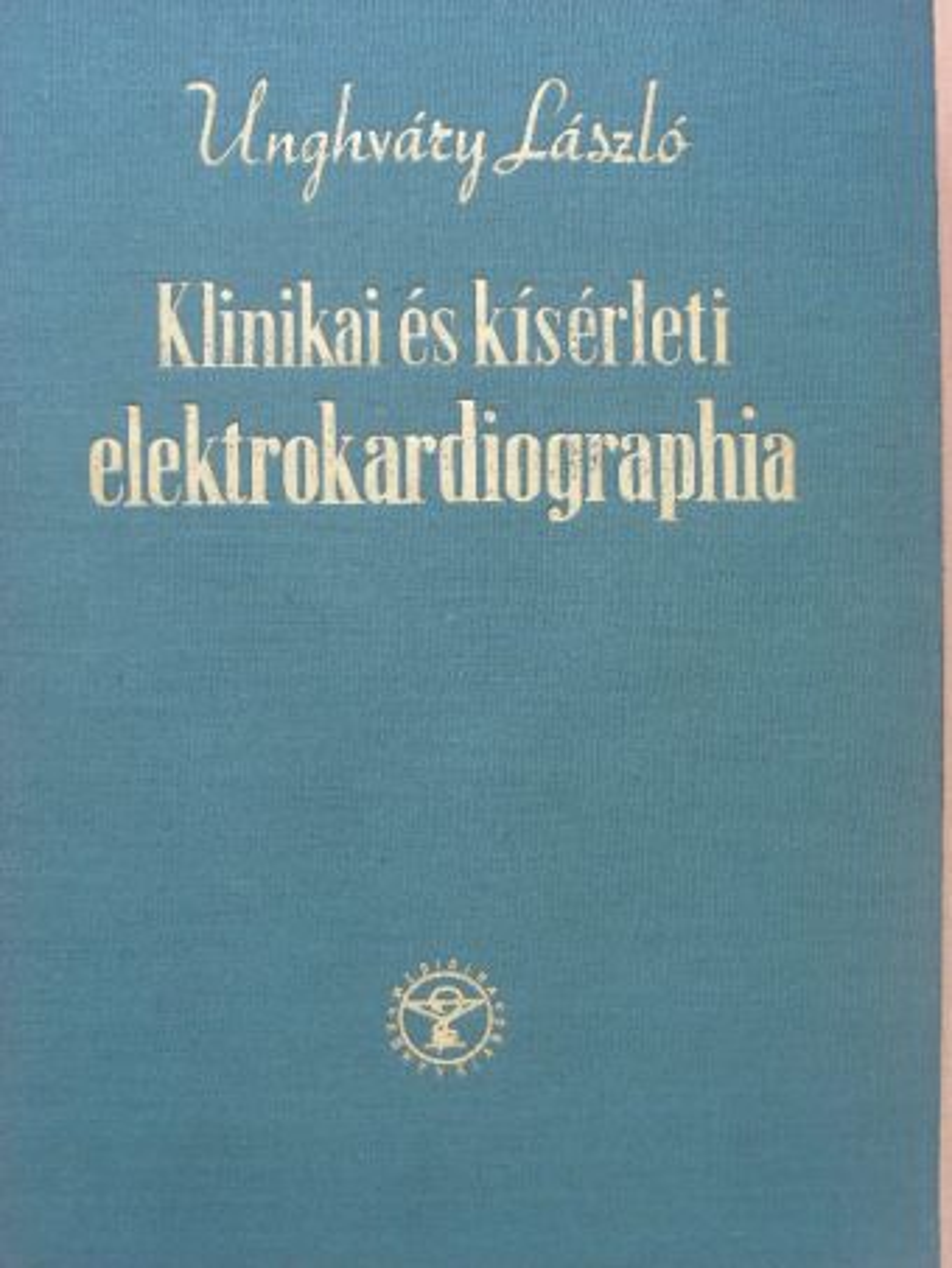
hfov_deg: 25.2
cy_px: 634
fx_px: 2126
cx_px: 476
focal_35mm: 58
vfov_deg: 33.2
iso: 100
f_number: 3.5
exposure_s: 1/13.1
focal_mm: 9.7
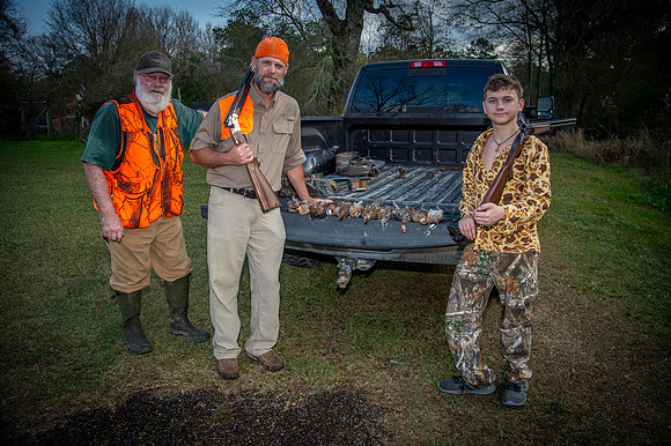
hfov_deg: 73.8
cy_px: 223
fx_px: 447
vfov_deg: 53.1
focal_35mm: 24
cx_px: 336
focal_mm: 24
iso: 250
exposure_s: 1/160
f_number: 6.3
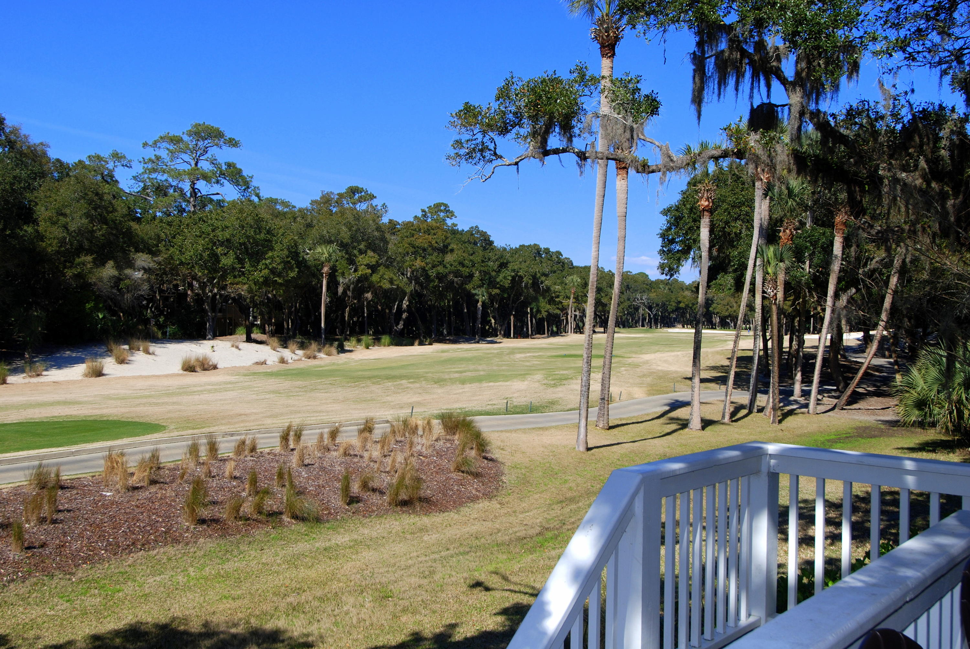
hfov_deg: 53.1
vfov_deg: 37.0
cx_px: 485
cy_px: 324
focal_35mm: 36
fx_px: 971
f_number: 10
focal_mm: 24
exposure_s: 1/200
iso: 100
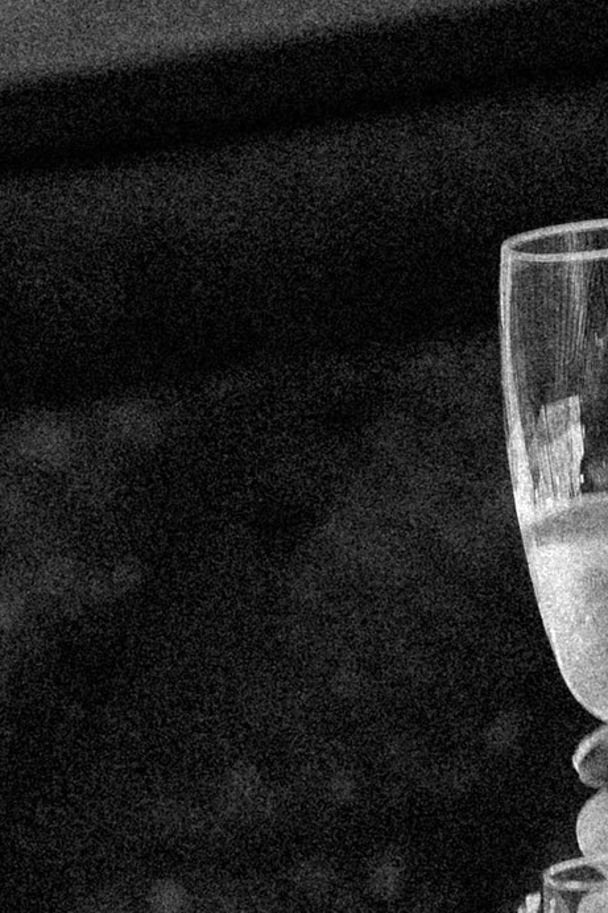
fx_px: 10974
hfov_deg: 3.2
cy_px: -133
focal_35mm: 433
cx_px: 1253
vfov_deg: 4.7
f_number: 5
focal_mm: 52
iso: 100
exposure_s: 1/400
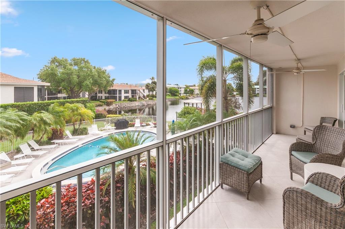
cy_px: 114
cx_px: 172
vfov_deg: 77.1
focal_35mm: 15
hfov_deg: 100.5
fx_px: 144
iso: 200
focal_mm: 10
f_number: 8
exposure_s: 1/250
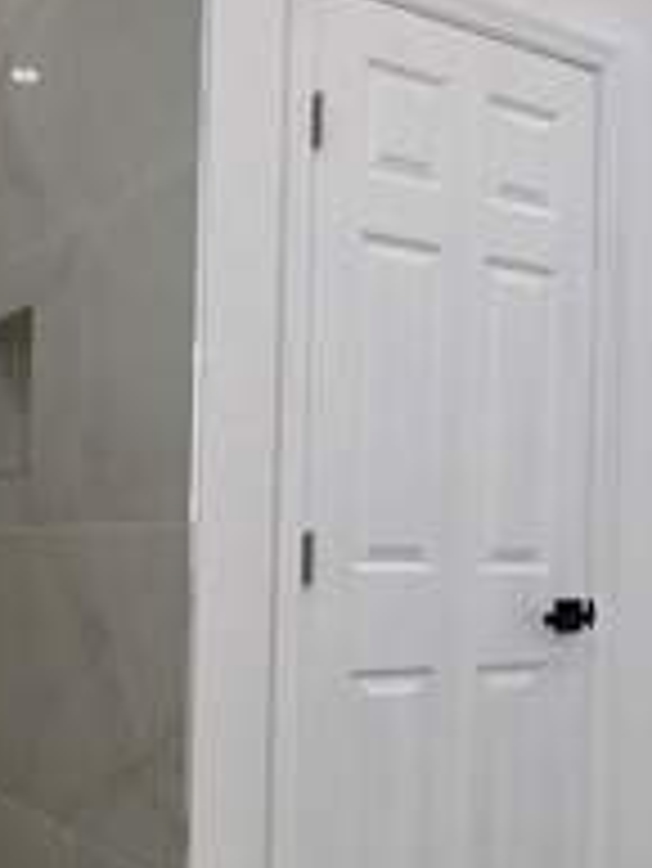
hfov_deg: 33.4
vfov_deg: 43.6
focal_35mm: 43
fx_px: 1079
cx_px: 225
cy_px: 522
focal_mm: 2.2
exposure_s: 1/120
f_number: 1.9
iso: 64
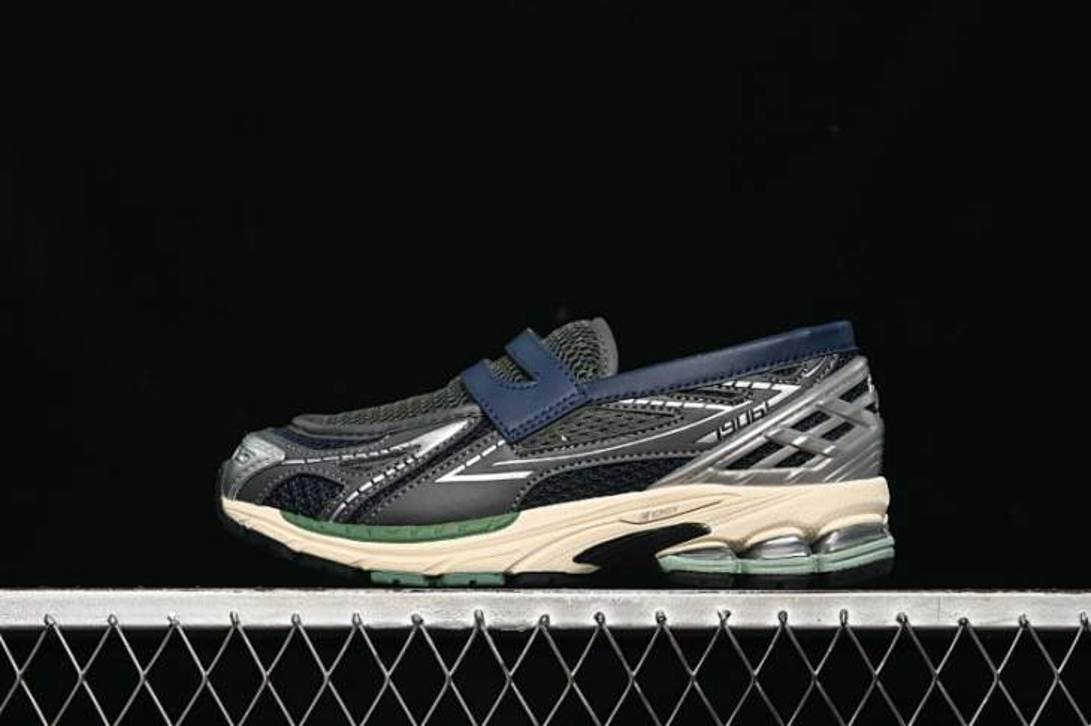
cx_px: 546
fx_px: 2272
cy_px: 363
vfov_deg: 18.2
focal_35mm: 75
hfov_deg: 27.0
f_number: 6.3
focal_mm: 50
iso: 160
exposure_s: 1/60
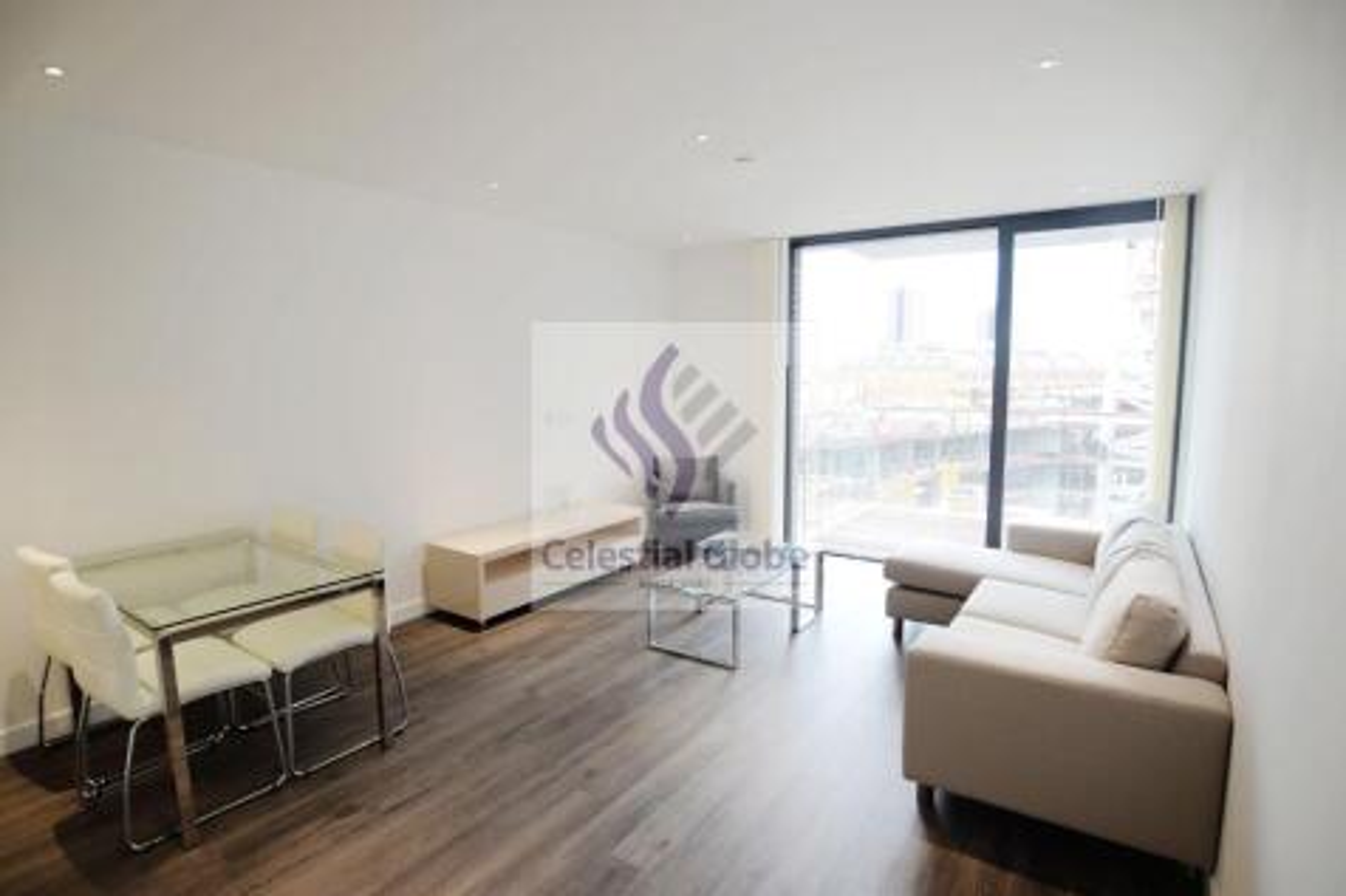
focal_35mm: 18
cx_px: 673
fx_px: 673
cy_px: 448
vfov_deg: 67.3
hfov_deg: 90.0
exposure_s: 1/25
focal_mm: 18
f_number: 3.5
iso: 100
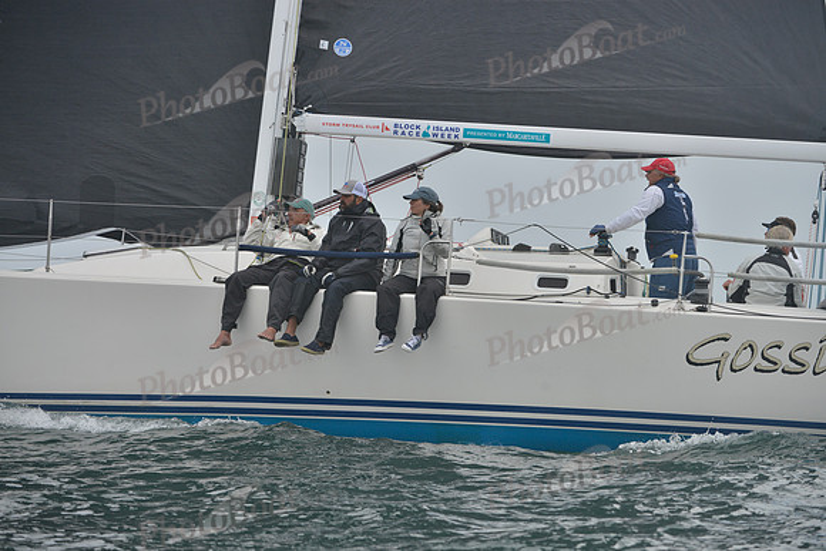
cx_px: 413
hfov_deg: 8.2
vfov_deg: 5.5
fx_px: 5737
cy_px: 276
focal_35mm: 250
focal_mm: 250
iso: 280
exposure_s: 1/800
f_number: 6.3
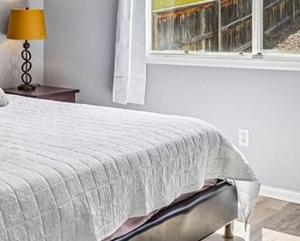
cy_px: 60
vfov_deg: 26.2
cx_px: 73
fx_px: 510
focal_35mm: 57
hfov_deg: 32.2
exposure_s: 1/30
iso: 100
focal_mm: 14.6
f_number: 8
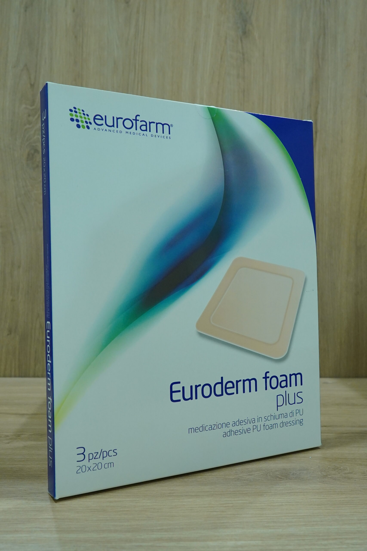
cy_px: 276
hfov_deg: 36.9
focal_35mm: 36
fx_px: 550
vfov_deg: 53.1
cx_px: 184
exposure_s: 1/100
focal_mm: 24
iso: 2000
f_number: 6.3
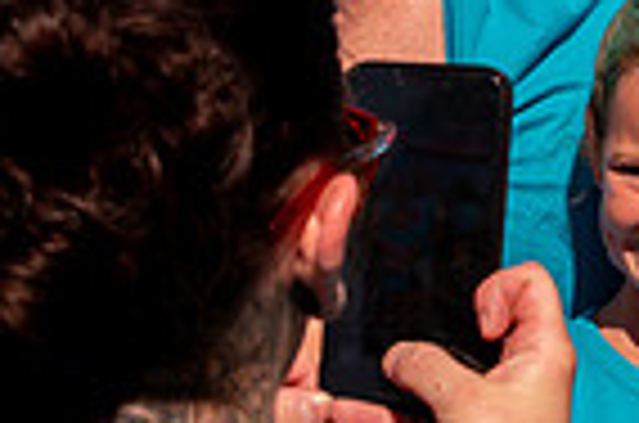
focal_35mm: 288
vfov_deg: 4.7
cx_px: 941
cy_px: -246
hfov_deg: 7.1
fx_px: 5101
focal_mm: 52
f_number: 11
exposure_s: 1/1000
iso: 800
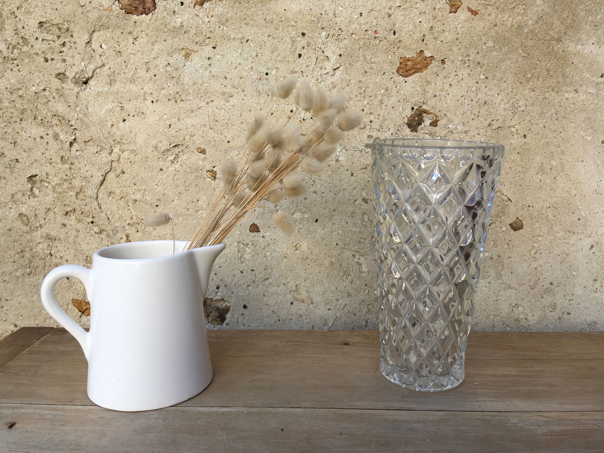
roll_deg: +1.1
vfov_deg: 48.2
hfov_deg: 61.7
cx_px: 302
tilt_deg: -9.3
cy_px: 226
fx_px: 506
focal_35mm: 29
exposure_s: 1/237
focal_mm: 4.15
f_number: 2.2
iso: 25
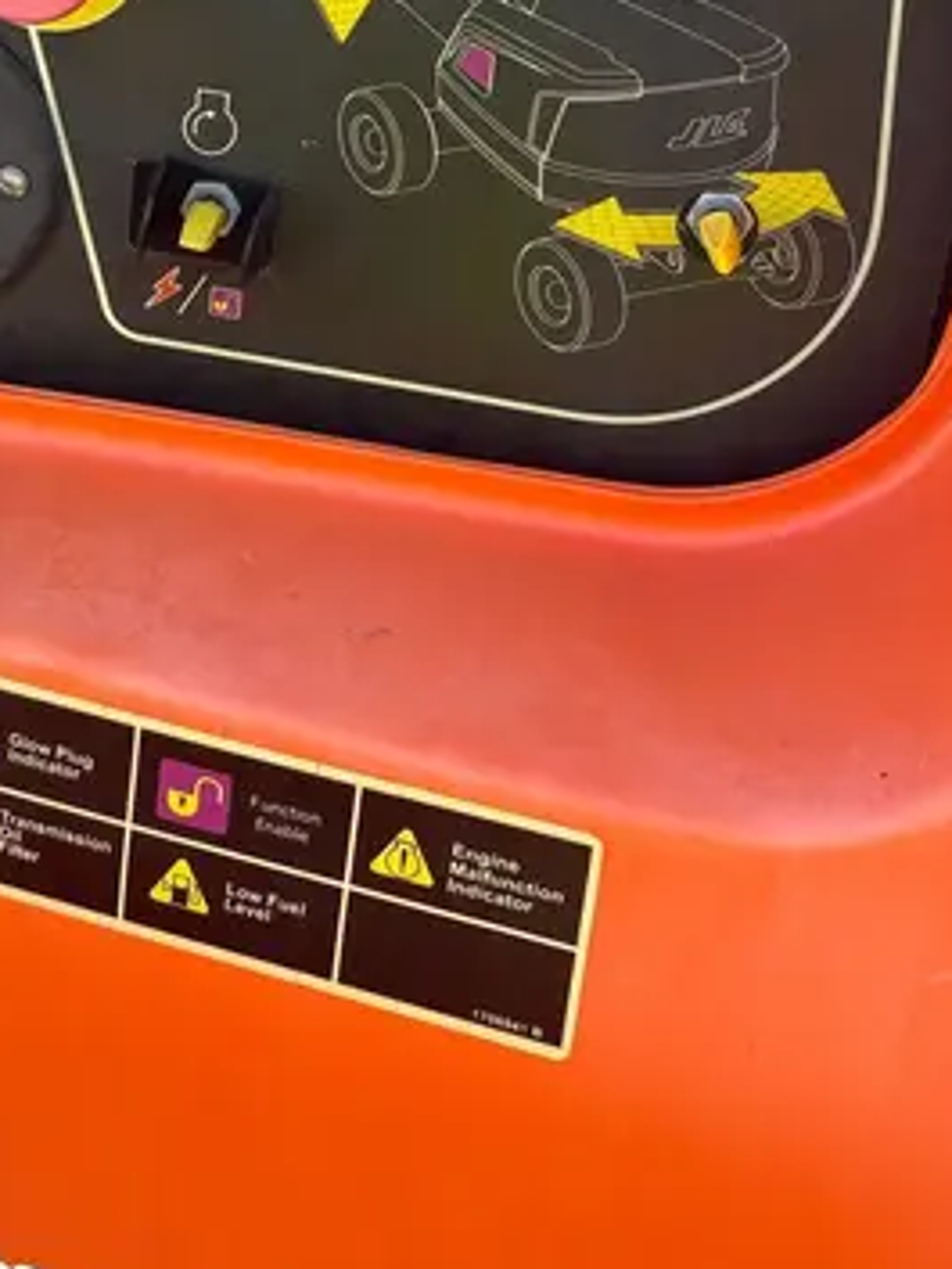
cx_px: 194
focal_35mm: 54
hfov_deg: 26.6
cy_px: 16
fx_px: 1979
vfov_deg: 32.8
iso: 50
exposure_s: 1/268
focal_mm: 5.96
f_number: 1.6
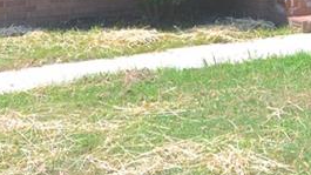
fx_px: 998
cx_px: 295
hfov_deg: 17.4
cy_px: -70
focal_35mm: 121
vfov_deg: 9.8
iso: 125
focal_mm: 20
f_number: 8
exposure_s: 1/250
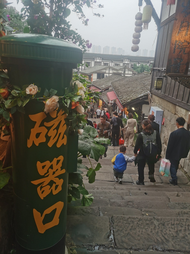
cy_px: 127
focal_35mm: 27
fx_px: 198
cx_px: 95
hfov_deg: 51.4
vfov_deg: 65.3
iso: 50
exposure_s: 1/169
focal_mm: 5.58
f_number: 1.8
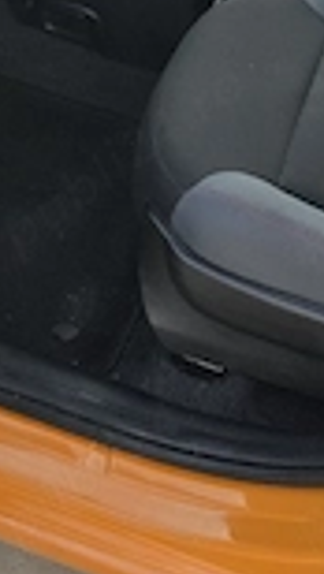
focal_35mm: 65
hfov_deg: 18.6
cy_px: -86
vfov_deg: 28.7
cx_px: 197
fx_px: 990
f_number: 1.7
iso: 100
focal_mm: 6.3
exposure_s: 1/182
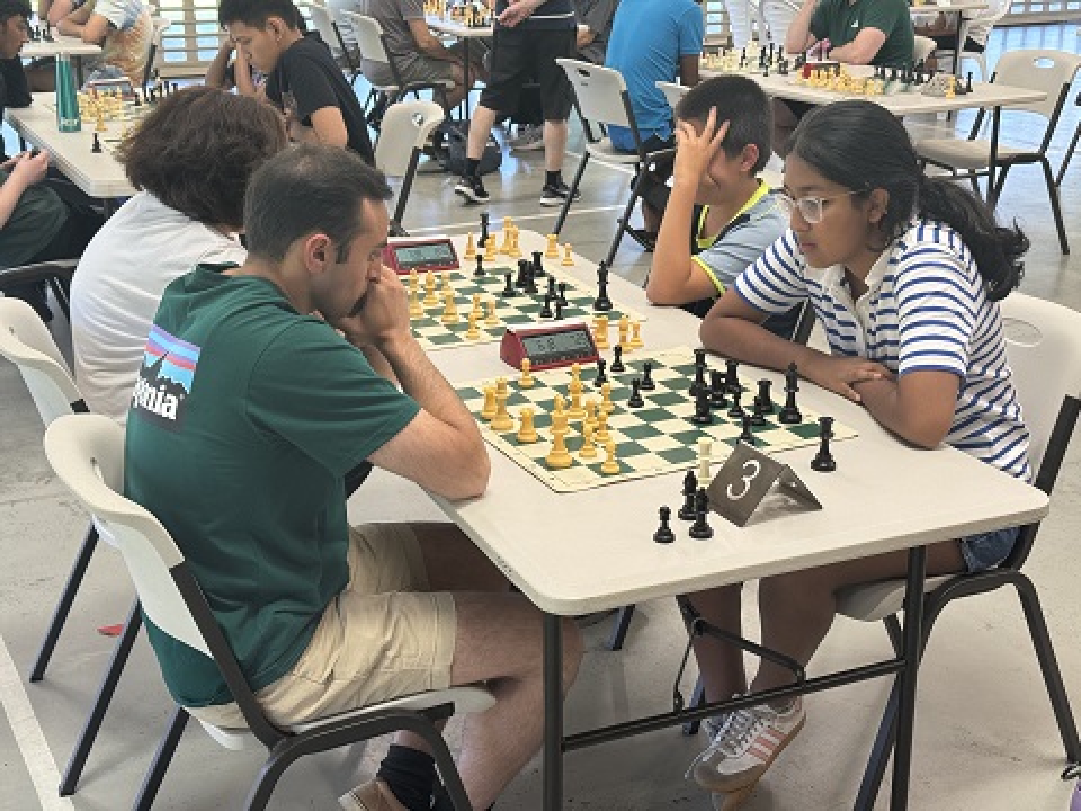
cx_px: 540
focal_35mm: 48
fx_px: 1499
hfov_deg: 39.7
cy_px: 406
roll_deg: +1.0
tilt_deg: -18.6
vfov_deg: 30.3
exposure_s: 1/100
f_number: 1.78
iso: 100
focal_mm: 6.76
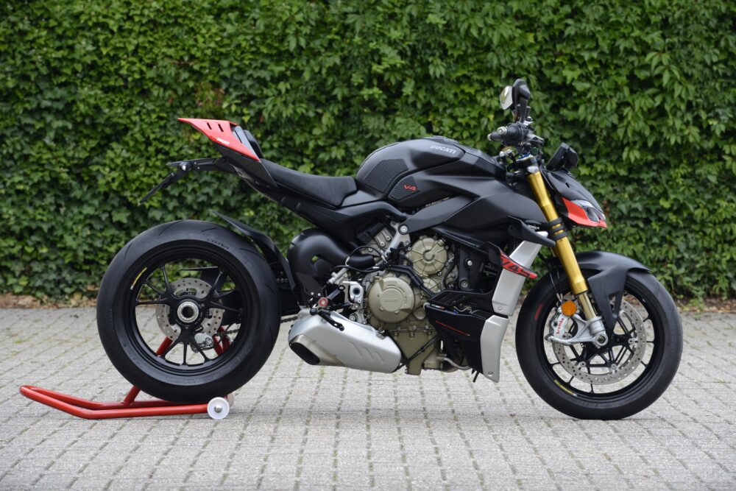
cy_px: 246
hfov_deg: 11.4
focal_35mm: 180
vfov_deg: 7.6
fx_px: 3680
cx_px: 368
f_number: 8
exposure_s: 1/200
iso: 900
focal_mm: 180
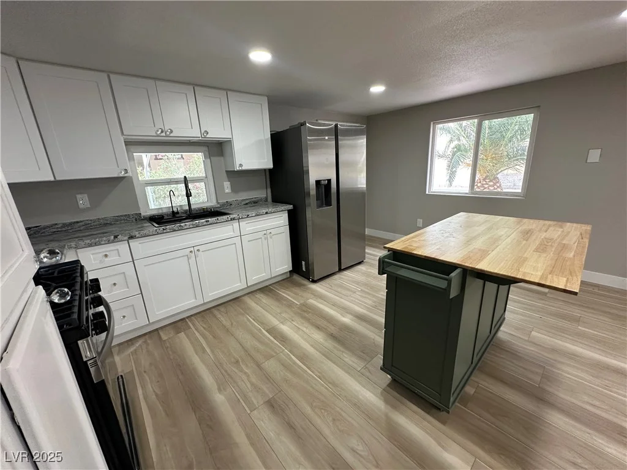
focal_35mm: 14
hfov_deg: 102.1
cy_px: 235
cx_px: 314
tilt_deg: -17.0
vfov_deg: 85.7
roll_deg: +2.7
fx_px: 254
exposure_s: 1/120
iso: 200
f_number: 2.2
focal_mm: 2.22
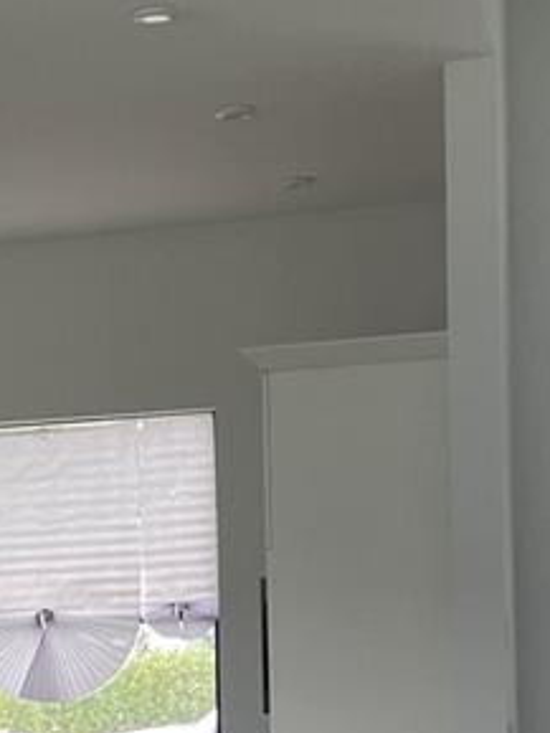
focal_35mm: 108
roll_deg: +2.0
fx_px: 2286
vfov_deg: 17.7
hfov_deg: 13.2
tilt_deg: -1.9
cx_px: -165
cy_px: 771
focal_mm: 4.2
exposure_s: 1/121
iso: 80
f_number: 1.6
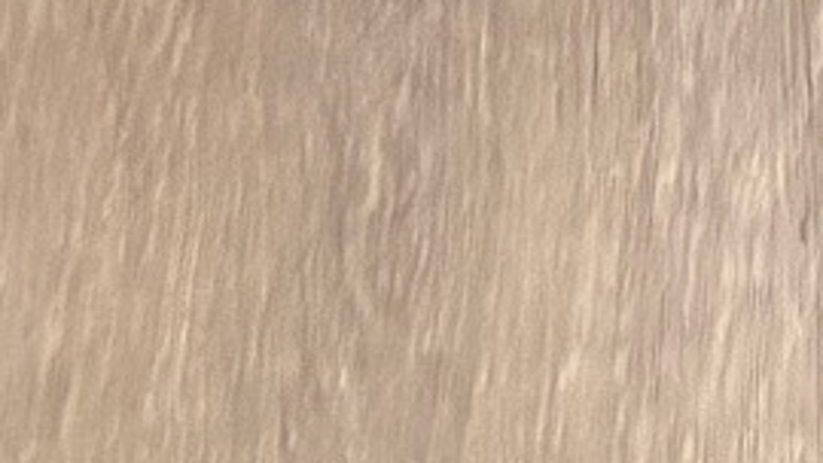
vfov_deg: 5.0
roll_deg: -3.6
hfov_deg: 8.5
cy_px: -1526
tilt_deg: -22.7
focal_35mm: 215
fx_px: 4693
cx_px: 2435
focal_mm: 5.96
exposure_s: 1/40
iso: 640
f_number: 1.6
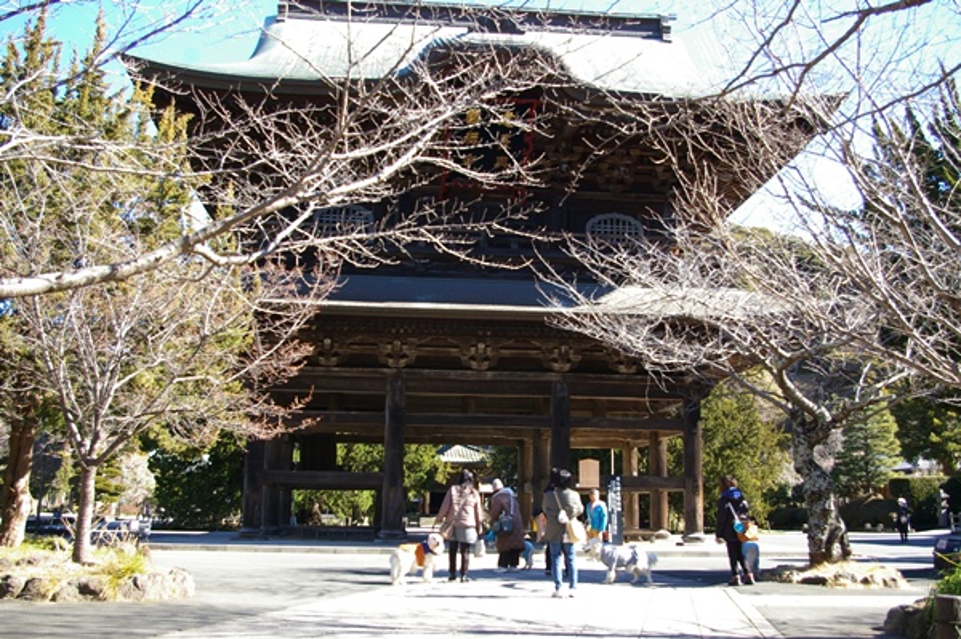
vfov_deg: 38.3
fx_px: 920
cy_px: 320
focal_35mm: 34
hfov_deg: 55.1
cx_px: 480
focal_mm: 23
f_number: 6.7
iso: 200
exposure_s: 1/125
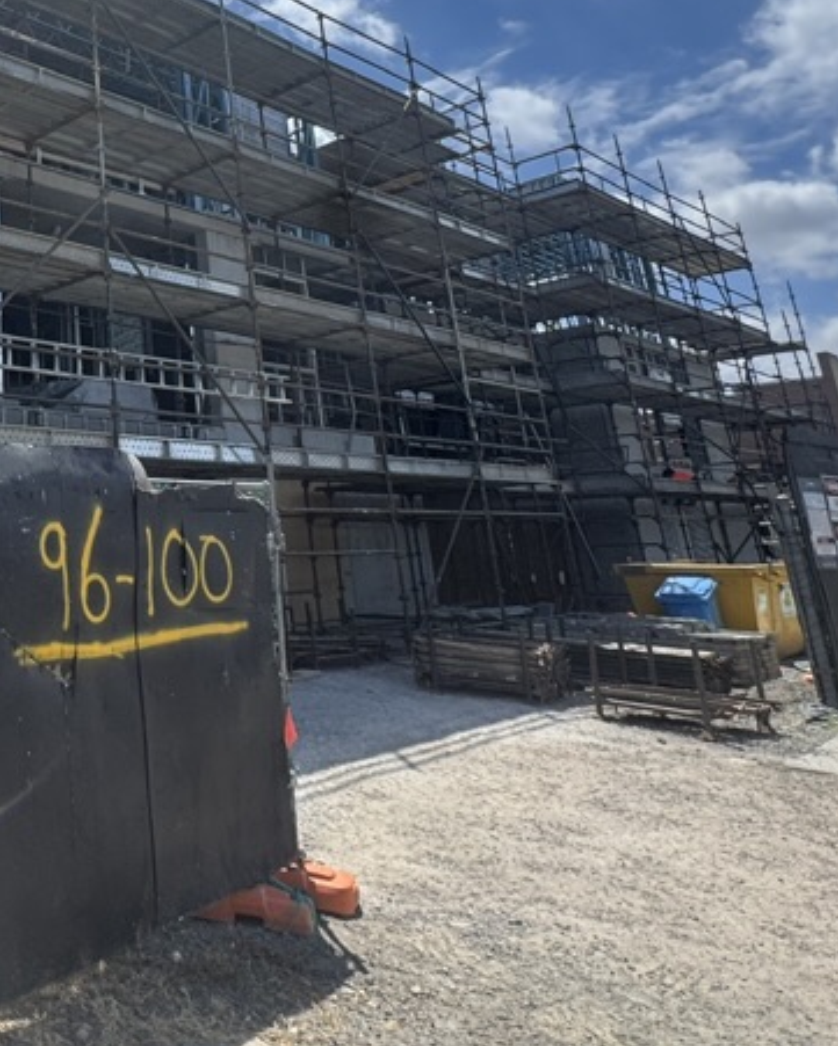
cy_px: 250
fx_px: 961
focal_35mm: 31
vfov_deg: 54.3
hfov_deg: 41.0
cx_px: -5
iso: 50
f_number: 2.2
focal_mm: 2.22
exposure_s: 1/1789
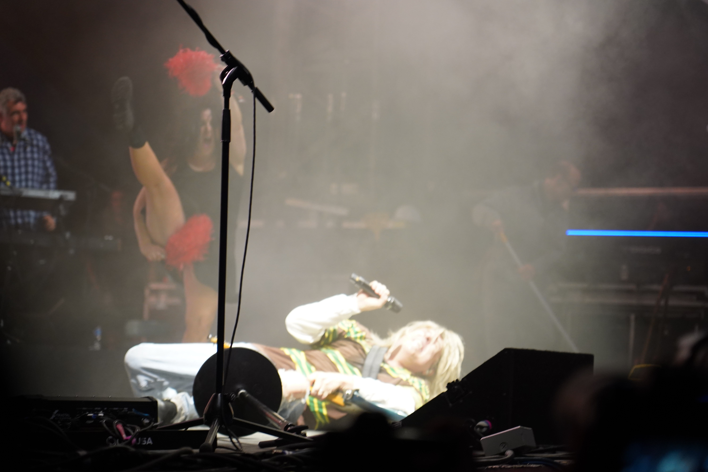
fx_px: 2065
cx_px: 354
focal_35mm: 105
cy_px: 236
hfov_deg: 19.5
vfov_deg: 13.0
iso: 2000
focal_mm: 105
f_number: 4
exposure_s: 1/160
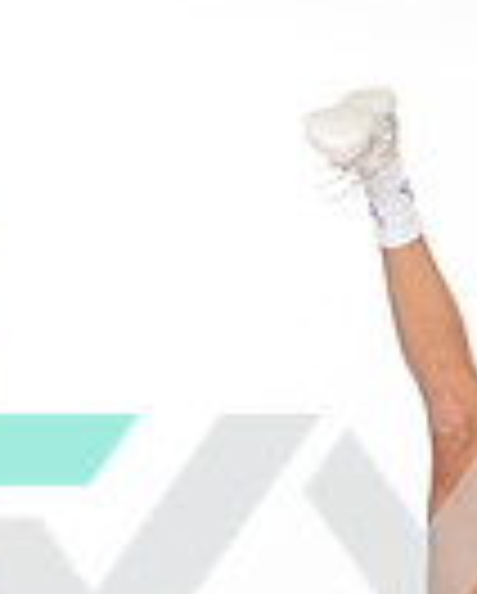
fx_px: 2254
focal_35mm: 128
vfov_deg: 14.1
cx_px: 540
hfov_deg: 11.9
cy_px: 873
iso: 800
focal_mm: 40
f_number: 7.1
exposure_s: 1/320
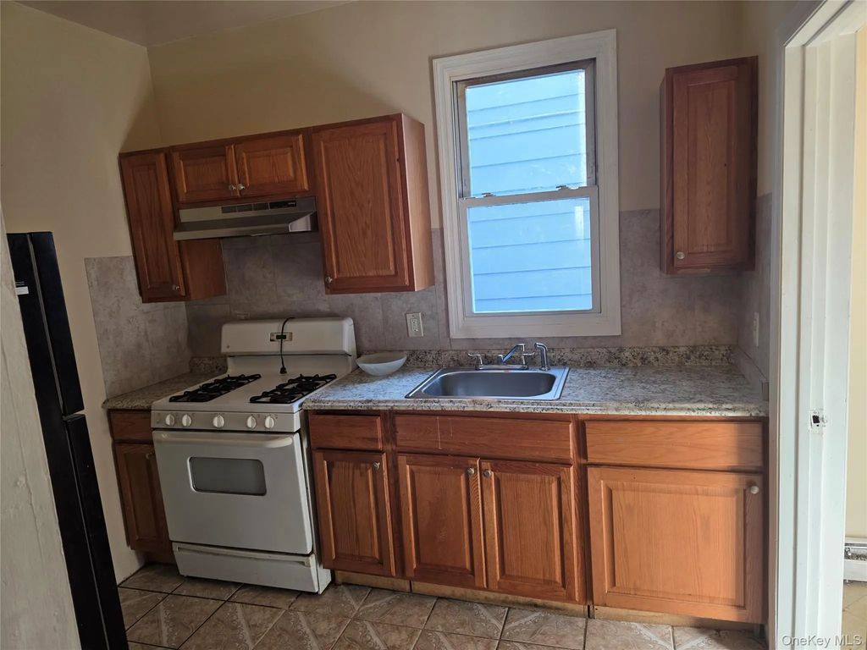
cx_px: 434
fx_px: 576
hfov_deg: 73.9
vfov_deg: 58.9
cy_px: 325
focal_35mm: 23
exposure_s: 1/120
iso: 100
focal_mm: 6.3
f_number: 1.7
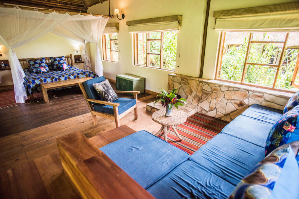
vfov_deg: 61.9
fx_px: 166
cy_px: 100
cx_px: 150
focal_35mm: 20
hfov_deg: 84.0
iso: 640
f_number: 2.8
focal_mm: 20
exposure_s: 1/800
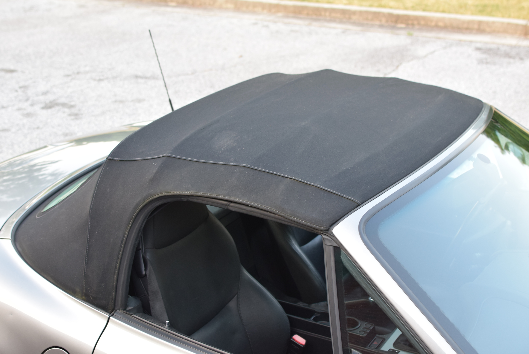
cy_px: 177
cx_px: 264
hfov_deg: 37.8
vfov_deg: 25.8
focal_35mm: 52
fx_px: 772
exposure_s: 1/60
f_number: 4
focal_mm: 35
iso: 720
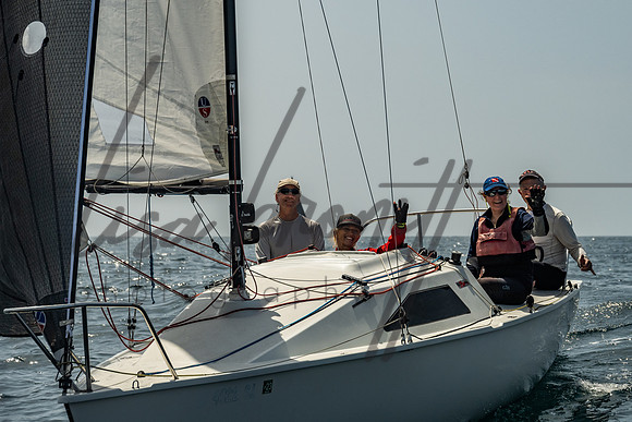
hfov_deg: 16.1
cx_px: 372
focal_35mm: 127
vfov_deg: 10.8
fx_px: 2228
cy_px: 166
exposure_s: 1/2000
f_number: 6.3
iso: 320
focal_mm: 103
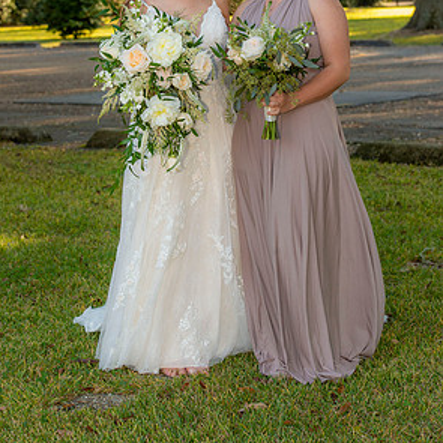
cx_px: 220
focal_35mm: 101
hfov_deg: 17.2
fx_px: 1462
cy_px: 141
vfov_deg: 17.2
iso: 1250
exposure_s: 1/500
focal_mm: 78
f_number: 6.3
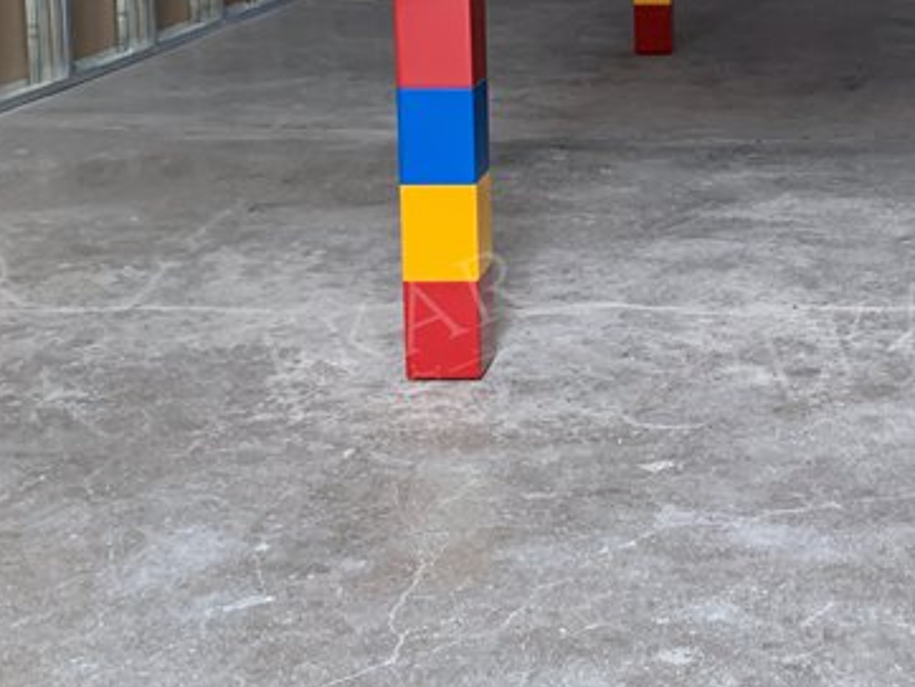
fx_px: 1904
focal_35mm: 72
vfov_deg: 20.0
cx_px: 925
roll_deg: +0.3
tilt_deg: -9.0
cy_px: 56
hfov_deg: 25.6
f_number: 1.8
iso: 160
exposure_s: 1/50
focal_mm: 4.25
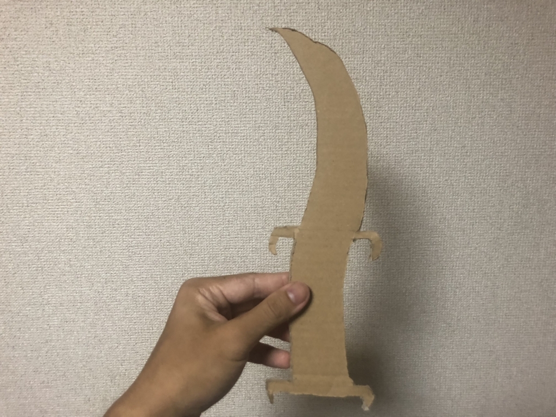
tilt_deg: -10.6
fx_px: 450
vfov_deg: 49.7
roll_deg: +0.9
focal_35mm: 28
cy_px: 208
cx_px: 278
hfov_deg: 63.4
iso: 64
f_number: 1.8
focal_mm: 3.99
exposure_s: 1/15
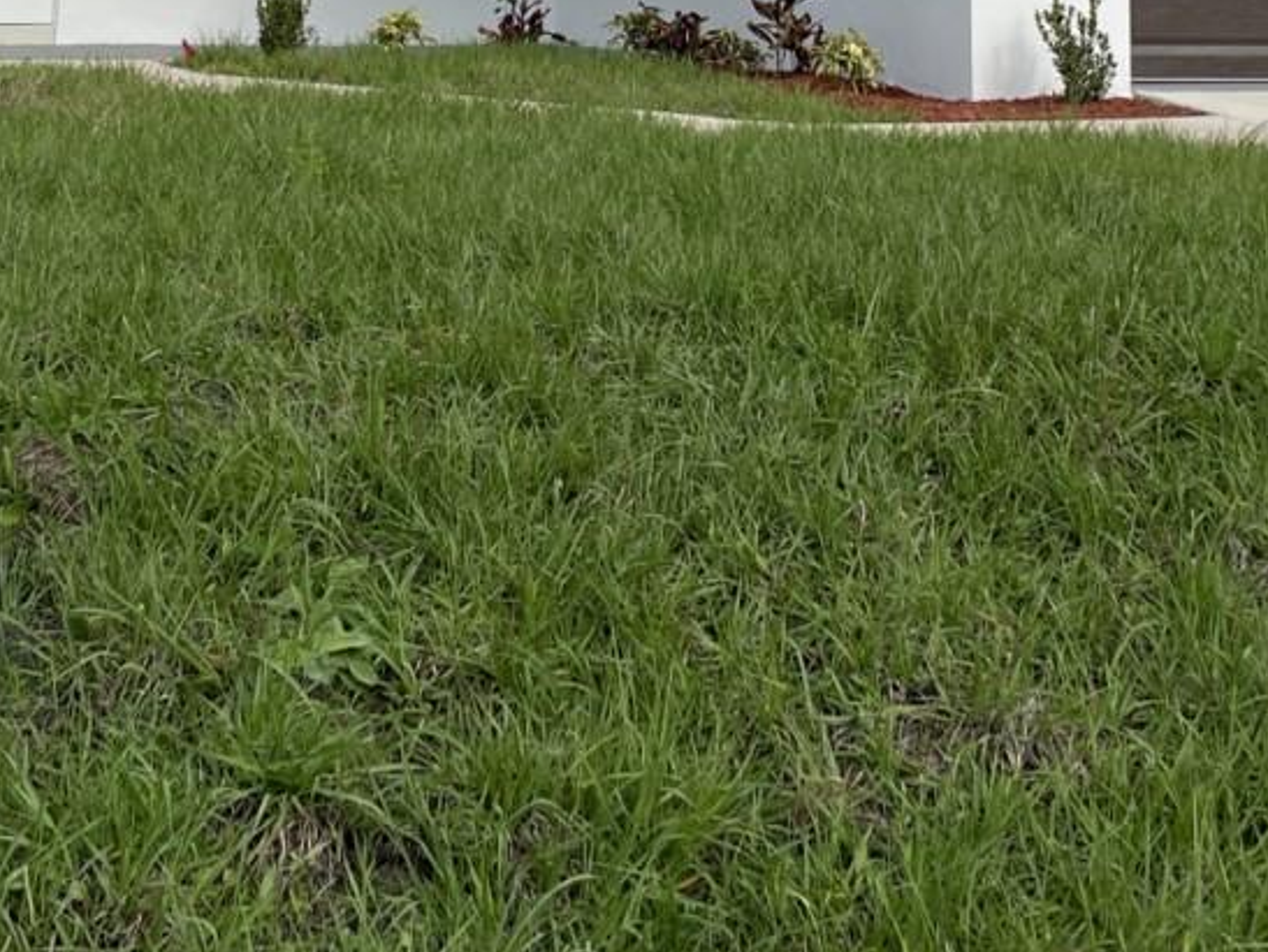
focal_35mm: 76
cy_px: -306
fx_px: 2786
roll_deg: +0.2
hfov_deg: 25.6
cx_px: 607
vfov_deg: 18.0
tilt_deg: +7.0
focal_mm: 4.2
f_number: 1.6
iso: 32
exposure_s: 1/2817
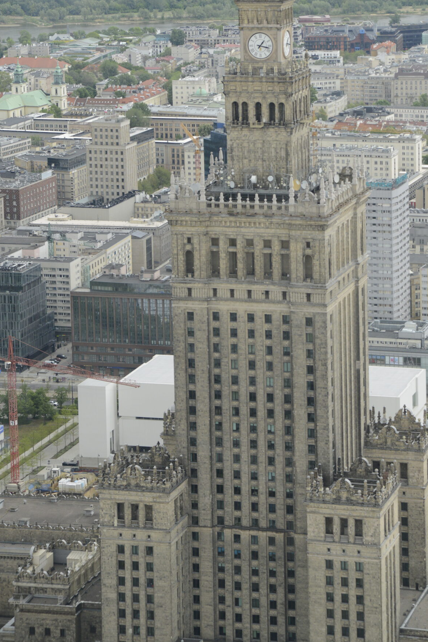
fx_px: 2212
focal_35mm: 124
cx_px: 311
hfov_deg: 11.0
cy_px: 190
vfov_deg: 16.5
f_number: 5.6
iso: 1000
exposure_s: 1/1600
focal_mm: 85
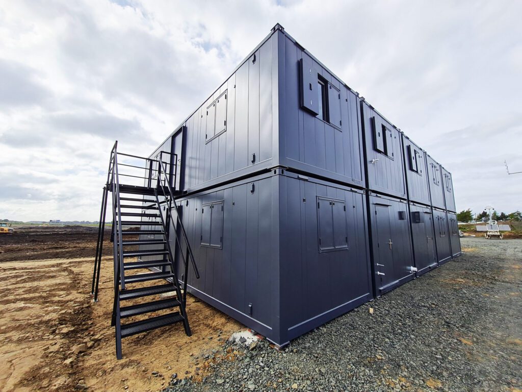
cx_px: 261
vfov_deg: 89.9
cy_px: 196
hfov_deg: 106.2
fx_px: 196
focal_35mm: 13
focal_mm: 1.74
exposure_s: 1/1772
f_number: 2.2
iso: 50
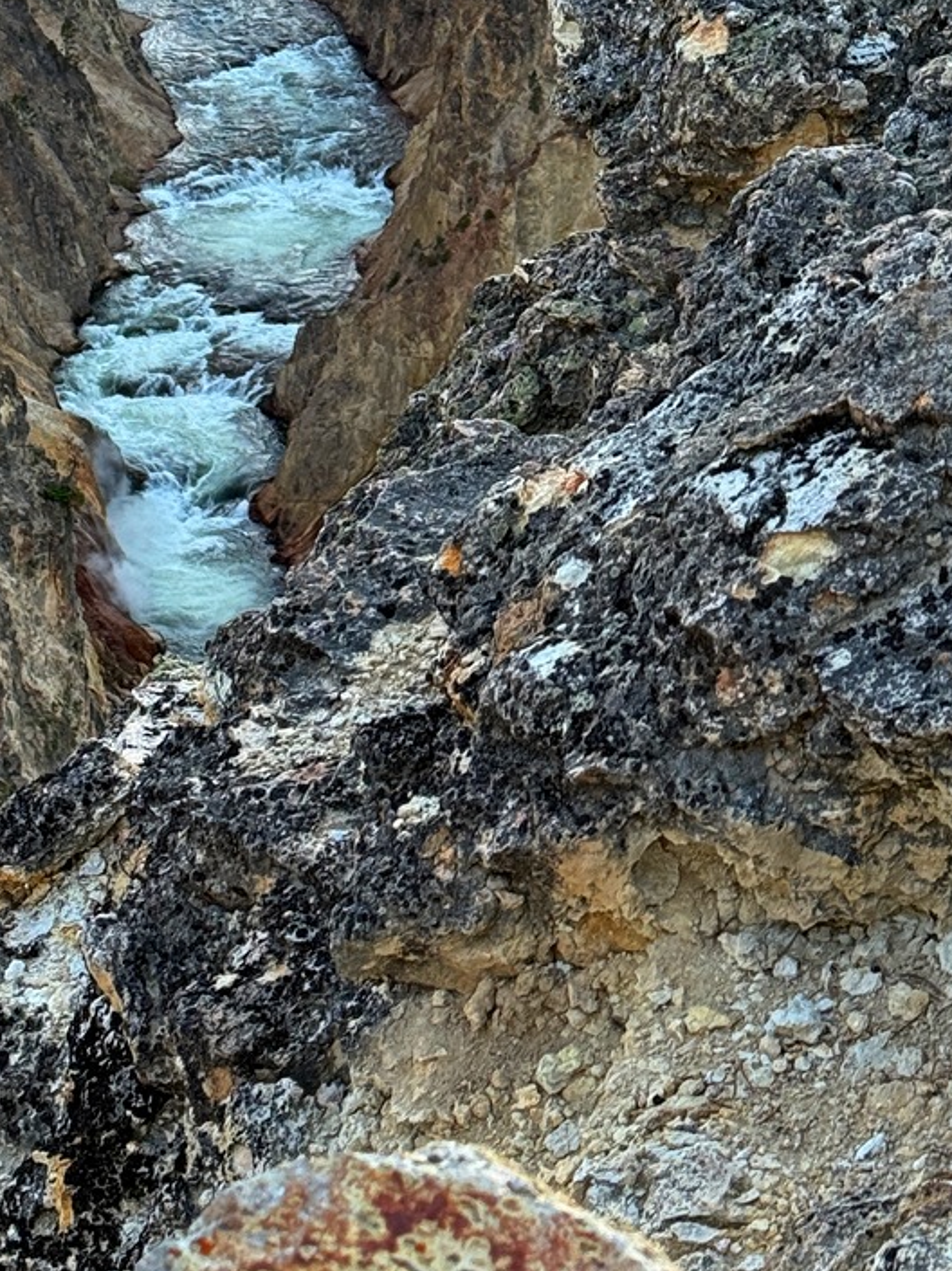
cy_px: -159
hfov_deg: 13.6
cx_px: 328
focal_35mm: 109
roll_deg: +0.8
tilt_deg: -14.0
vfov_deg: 17.4
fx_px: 4001
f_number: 1.78
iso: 100
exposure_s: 1/239
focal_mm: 6.76
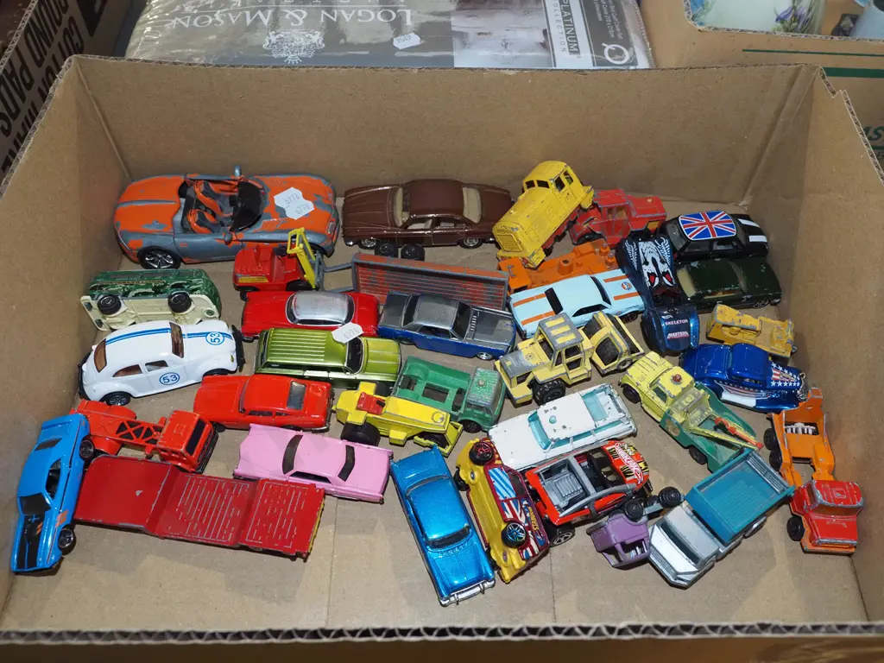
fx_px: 766
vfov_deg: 46.8
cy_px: 332
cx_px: 442
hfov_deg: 60.0
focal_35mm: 30
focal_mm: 15
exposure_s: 1/60
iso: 2000
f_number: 5.6
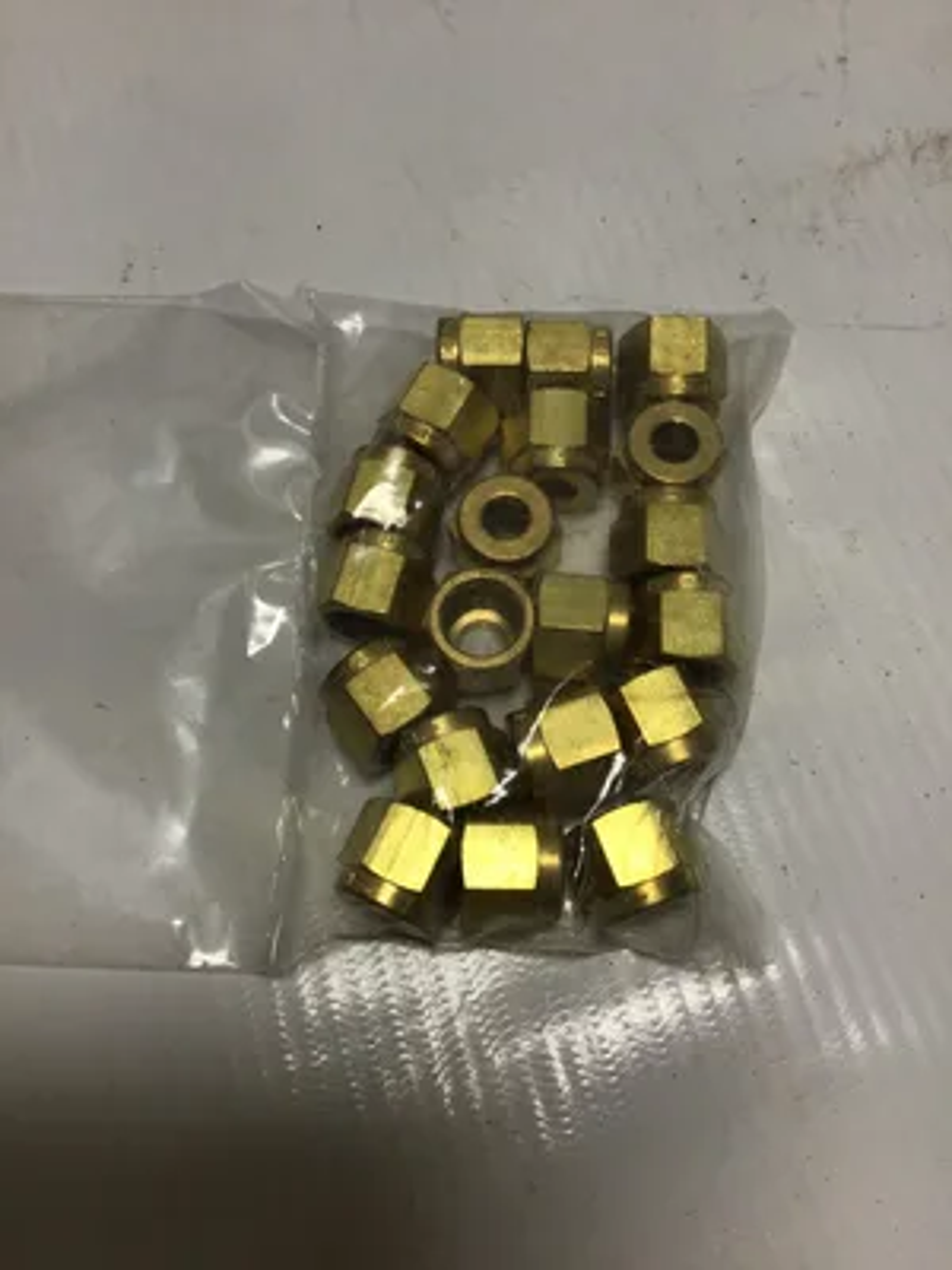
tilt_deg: -69.4
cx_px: 476
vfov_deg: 58.4
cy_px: 635
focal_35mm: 31
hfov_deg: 45.4
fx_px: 1137
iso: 25
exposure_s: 1/317
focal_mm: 3.3
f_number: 2.4
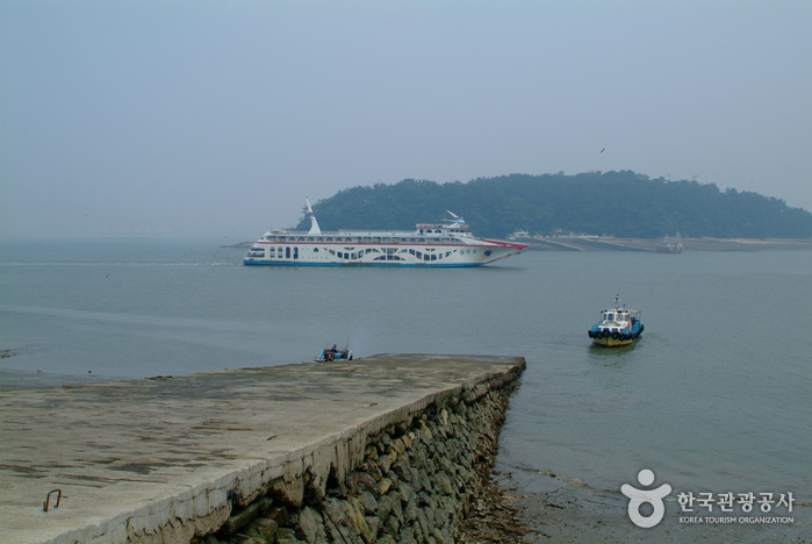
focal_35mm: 42
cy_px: 272
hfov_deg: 46.3
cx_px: 406
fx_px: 949
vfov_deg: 32.0
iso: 100
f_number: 8
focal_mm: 28
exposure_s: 1/250
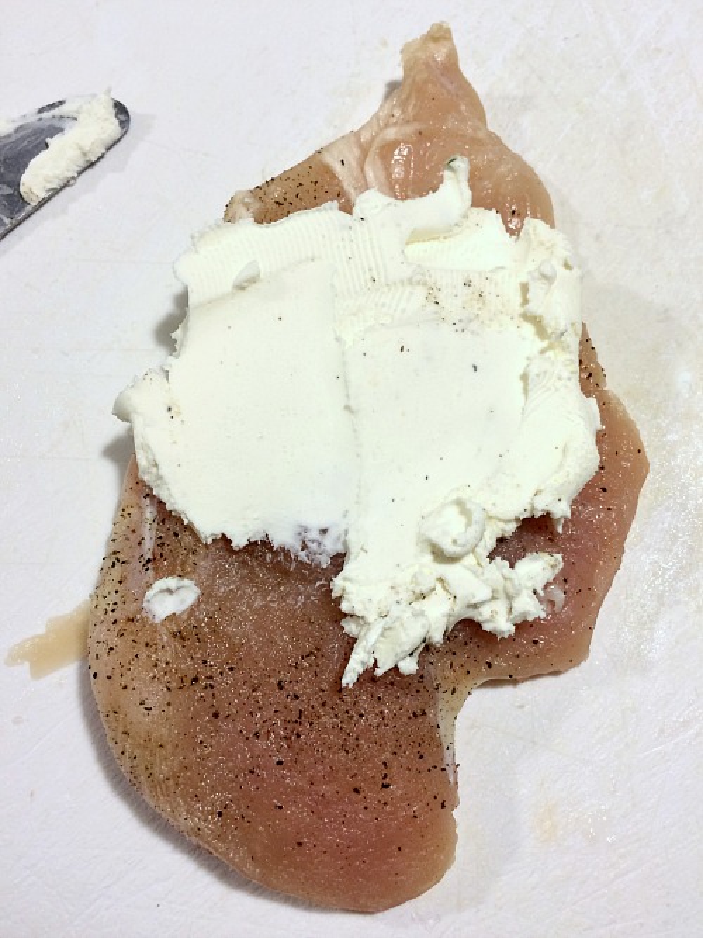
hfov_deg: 48.2
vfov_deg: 61.7
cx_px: 352
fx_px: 786
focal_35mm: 29
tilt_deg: -75.9
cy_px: 469
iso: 64
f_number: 2.2
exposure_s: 1/30
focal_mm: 4.15
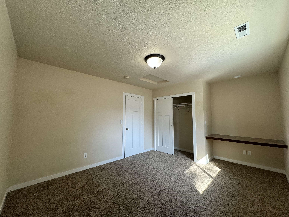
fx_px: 117
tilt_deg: +3.6
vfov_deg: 85.7
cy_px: 108
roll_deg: -0.2
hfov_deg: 102.1
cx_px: 144
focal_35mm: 14
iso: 160
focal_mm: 2.22
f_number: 2.2
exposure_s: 1/120
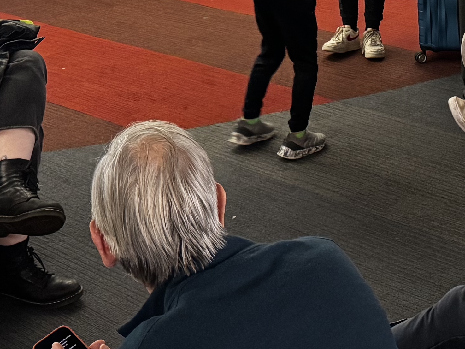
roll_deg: +3.3
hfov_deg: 21.0
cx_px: 302
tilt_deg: -4.6
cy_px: -237
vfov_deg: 14.4
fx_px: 1249
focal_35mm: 93
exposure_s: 1/60
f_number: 1.78
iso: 320
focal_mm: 6.76
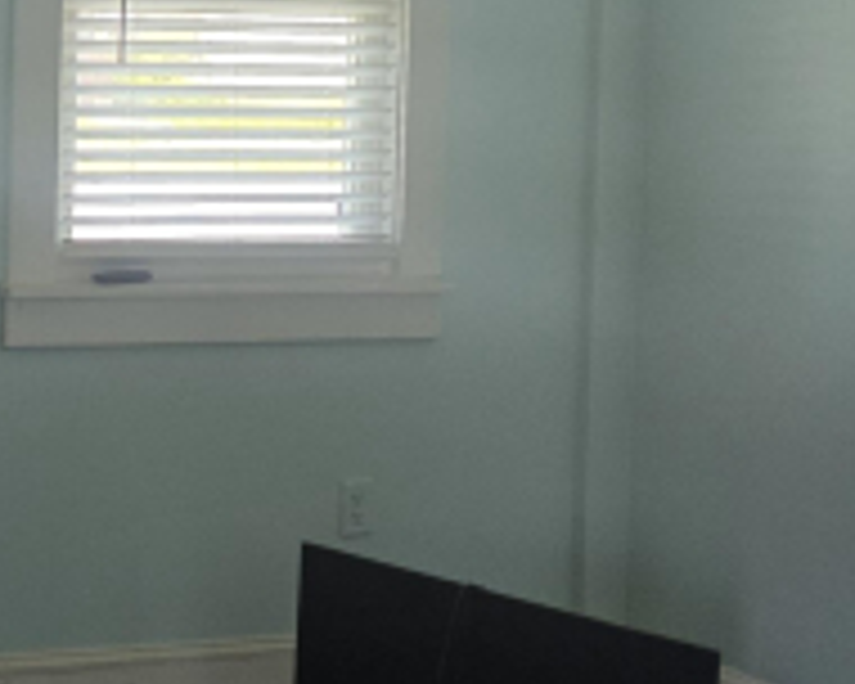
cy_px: 94
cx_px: -362
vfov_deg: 19.1
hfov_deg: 21.1
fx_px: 1999
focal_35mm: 79
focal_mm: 6.3
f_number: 1.7
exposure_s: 1/120
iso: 200
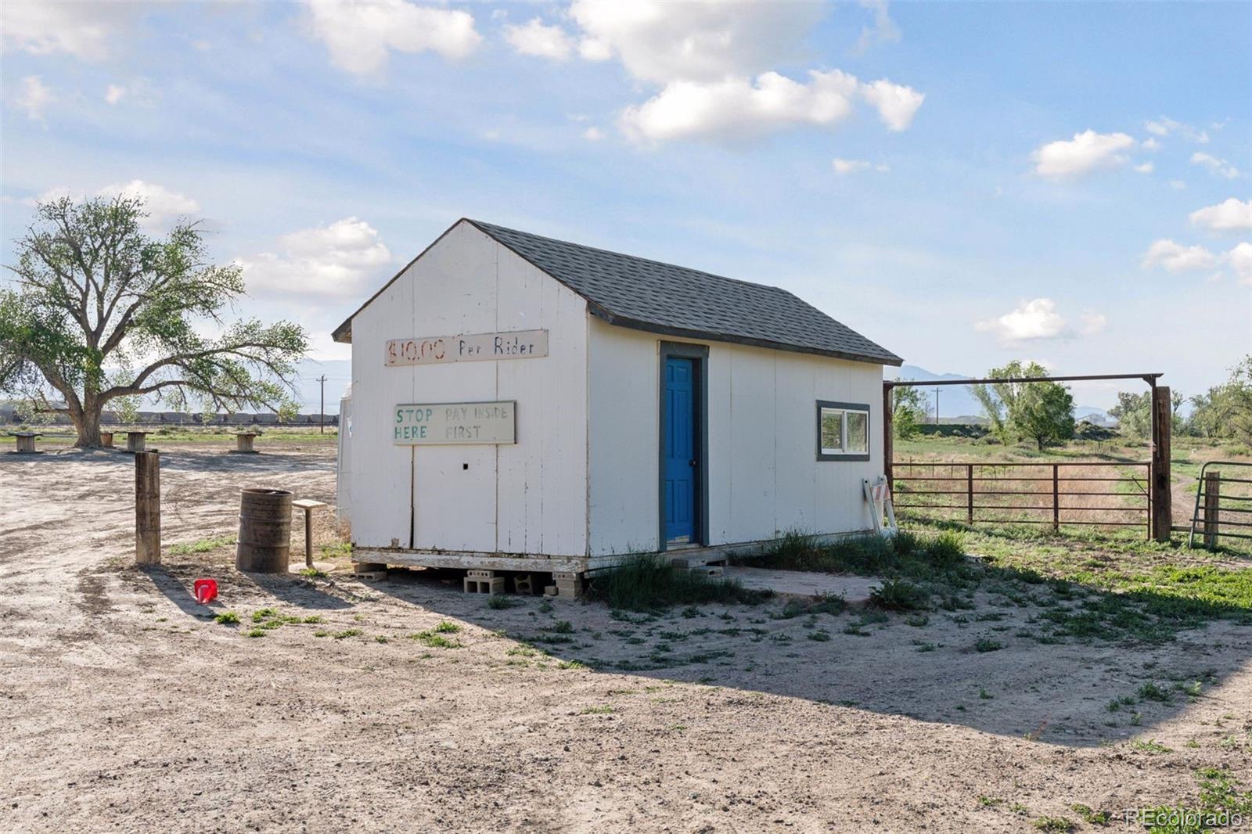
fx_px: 1426
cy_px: 417
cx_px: 626
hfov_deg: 47.4
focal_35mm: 41
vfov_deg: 32.6
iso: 400
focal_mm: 41
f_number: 9
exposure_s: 1/800
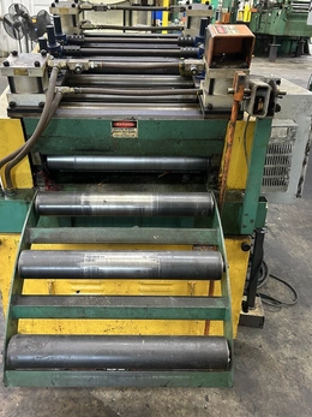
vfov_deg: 59.8
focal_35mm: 30
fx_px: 361
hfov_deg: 46.7
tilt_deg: -22.8
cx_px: 143
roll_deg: -0.7
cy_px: 180
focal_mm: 5.7
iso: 400
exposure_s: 1/60
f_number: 1.5
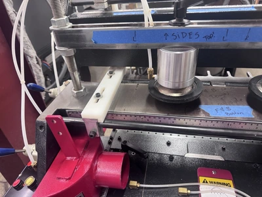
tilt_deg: -35.6
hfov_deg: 71.6
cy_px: 98
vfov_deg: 56.8
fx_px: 182
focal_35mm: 24
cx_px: 131
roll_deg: +6.1
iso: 250
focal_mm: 6.76
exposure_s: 1/60
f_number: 1.78
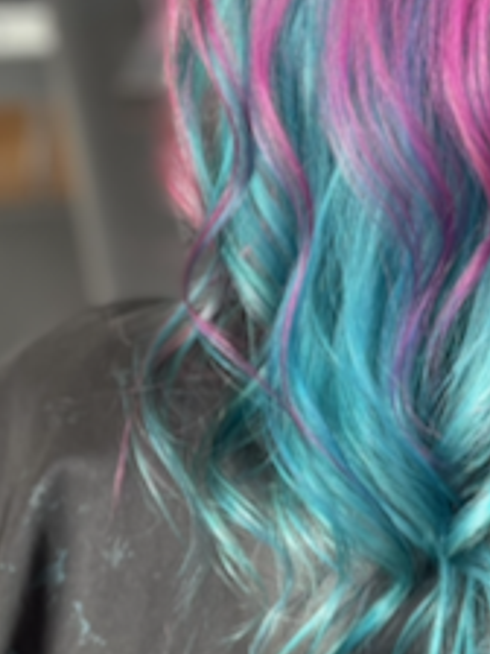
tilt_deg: -31.3
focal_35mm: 62
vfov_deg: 30.5
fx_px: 1170
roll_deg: +3.3
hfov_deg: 22.6
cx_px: 502
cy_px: 137
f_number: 1.6
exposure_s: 1/121
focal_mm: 4.2
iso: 40
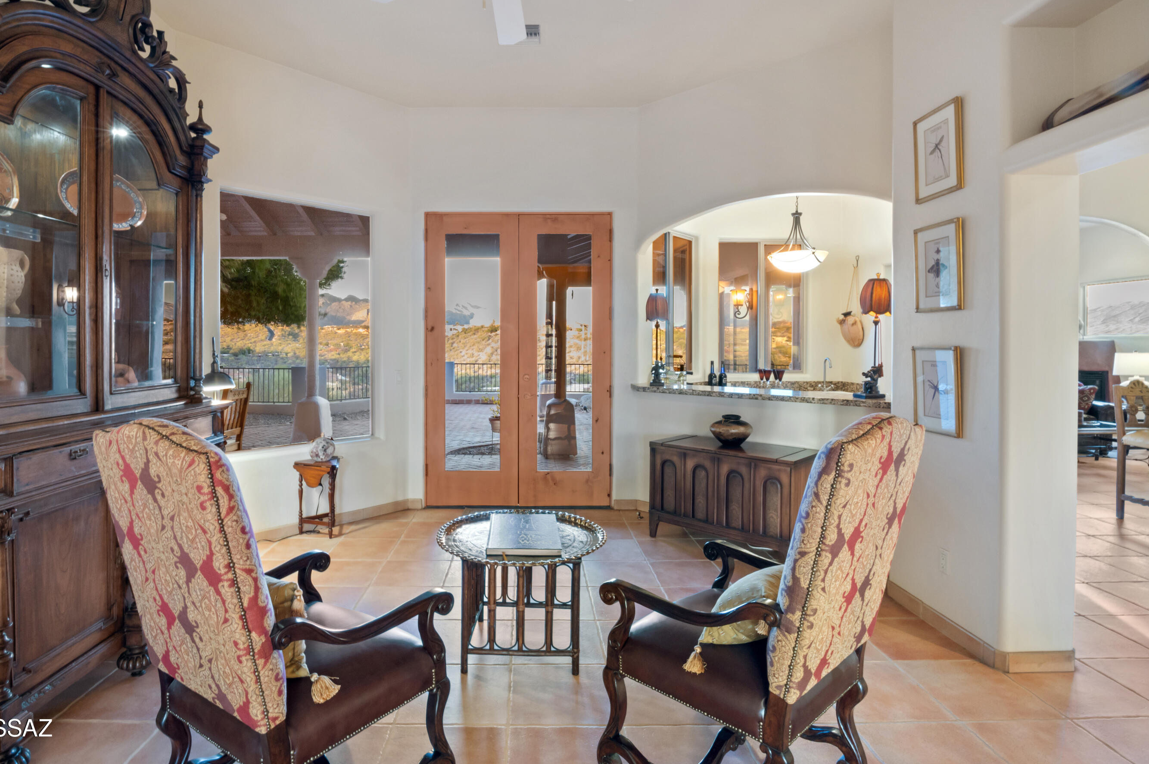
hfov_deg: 89.8
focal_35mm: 18
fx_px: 574
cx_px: 526
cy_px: 337
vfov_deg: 67.1
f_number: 22
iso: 800
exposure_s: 1.3
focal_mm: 16
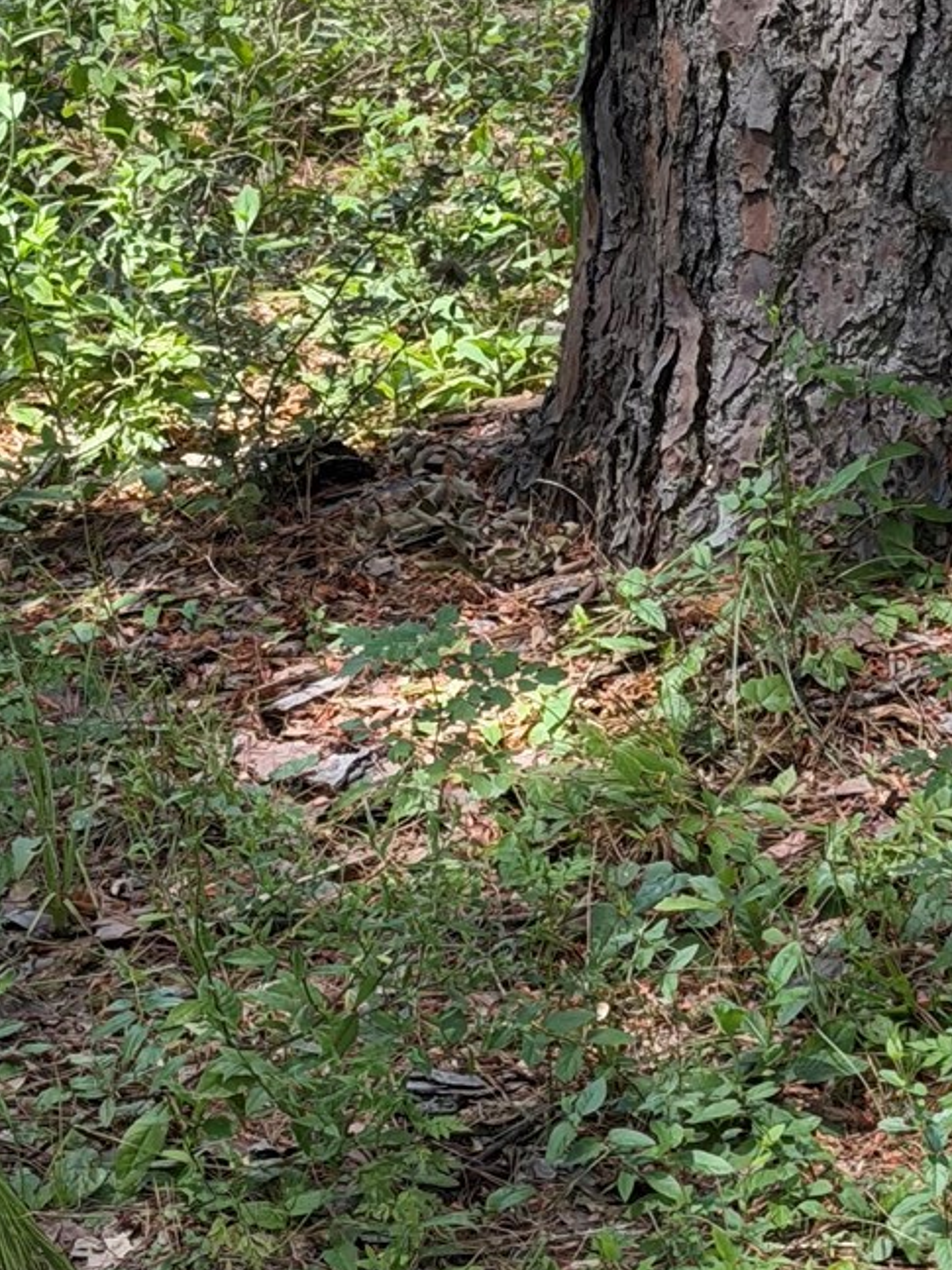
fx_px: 5576
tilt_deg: -15.7
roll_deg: +1.3
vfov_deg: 13.0
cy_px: 556
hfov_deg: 9.8
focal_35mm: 152
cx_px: 608
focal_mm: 6.76
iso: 64
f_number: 1.78
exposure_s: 1/733
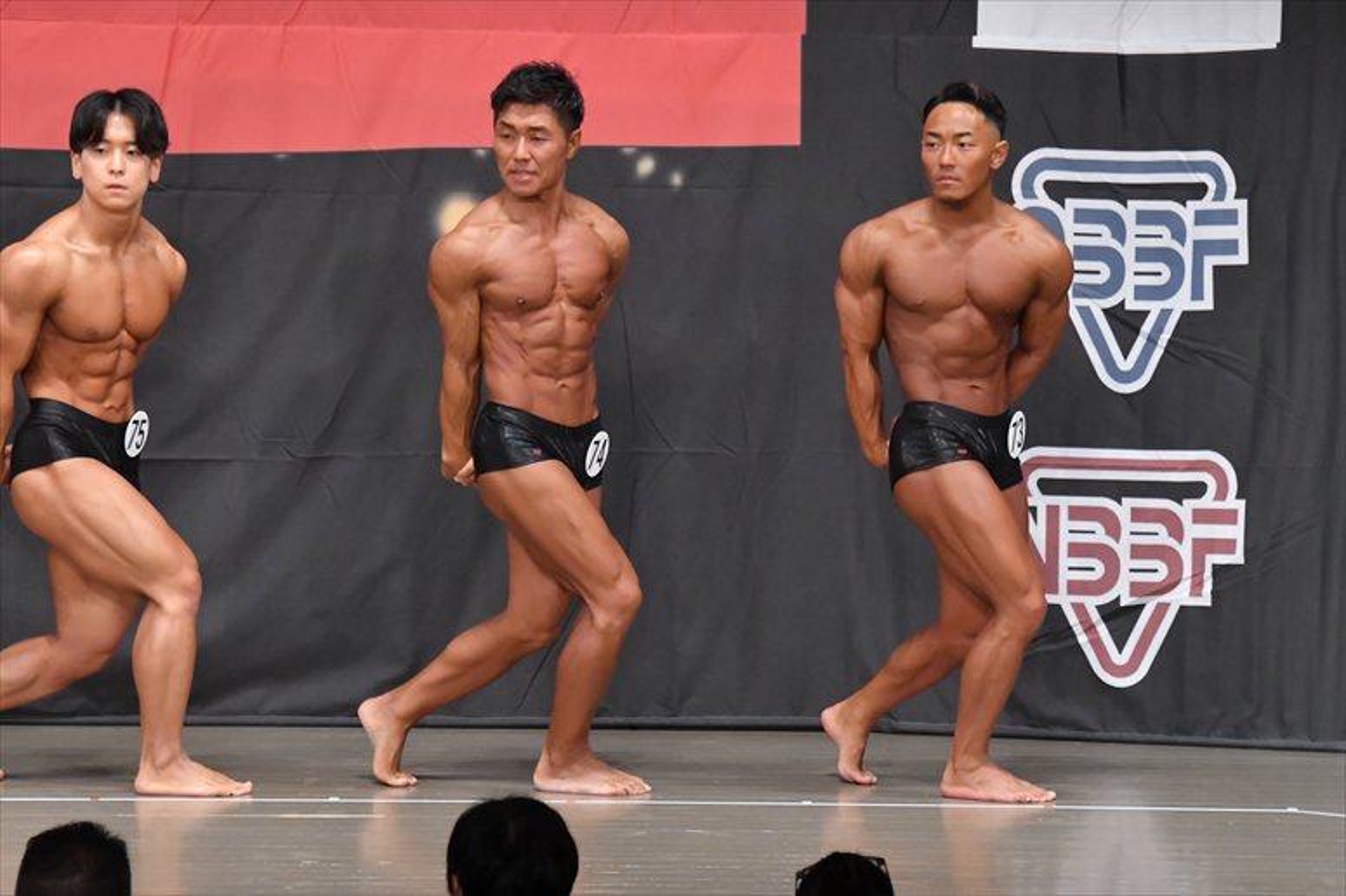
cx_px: 673
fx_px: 8969
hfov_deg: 8.6
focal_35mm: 240
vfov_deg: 5.7
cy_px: 448
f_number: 5.6
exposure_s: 1/400
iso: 6400
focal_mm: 160
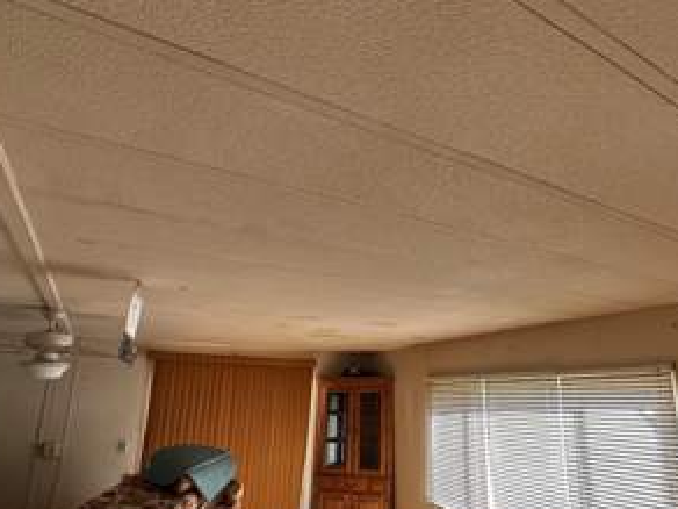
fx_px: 450
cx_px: 378
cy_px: 288
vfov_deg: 58.7
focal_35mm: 23
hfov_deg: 73.7
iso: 100
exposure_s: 1/99
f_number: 2.2
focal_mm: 2.22
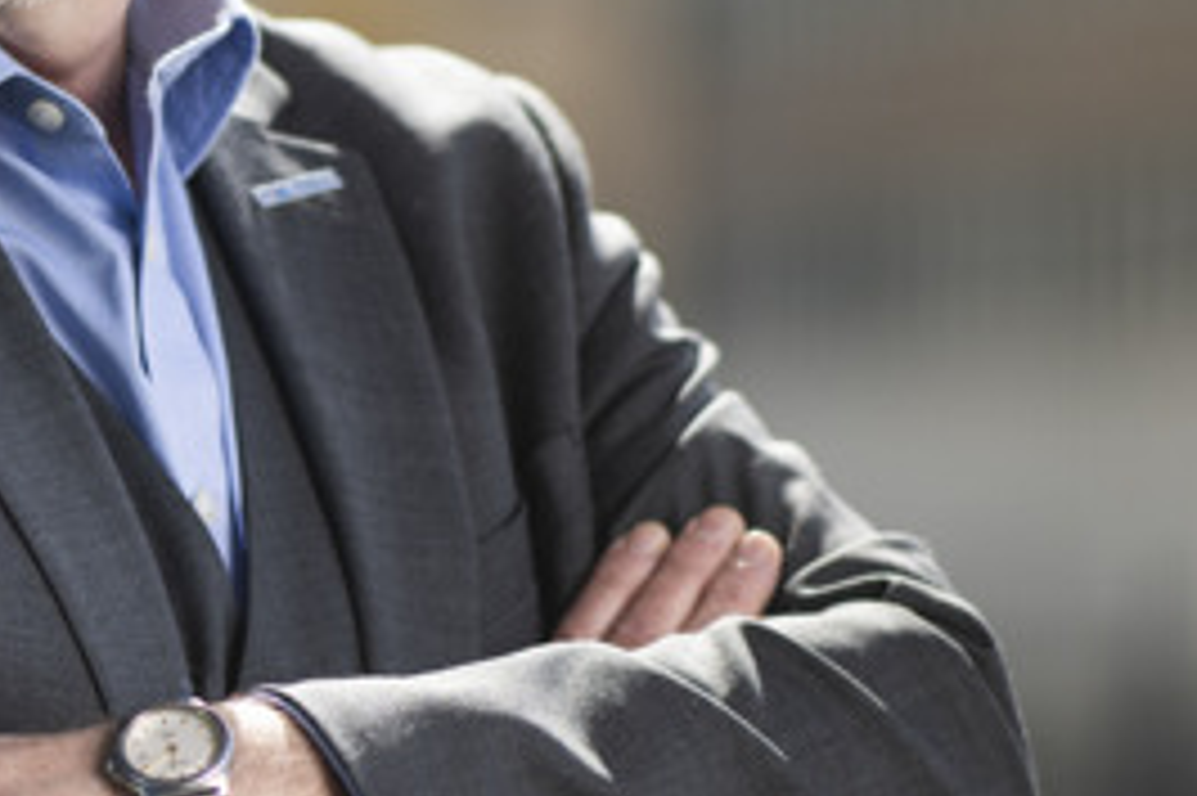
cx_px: -234
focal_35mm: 316
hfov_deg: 6.5
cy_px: 236
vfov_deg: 4.3
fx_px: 10500
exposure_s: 1/3200
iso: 100
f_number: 1.8
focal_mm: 105
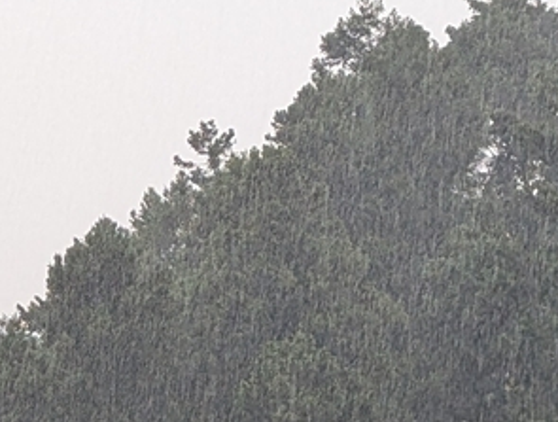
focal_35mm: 199
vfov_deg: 7.5
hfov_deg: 9.8
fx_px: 3217
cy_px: 418
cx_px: -129
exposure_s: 1/203
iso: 32
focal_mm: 6.9
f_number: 1.68
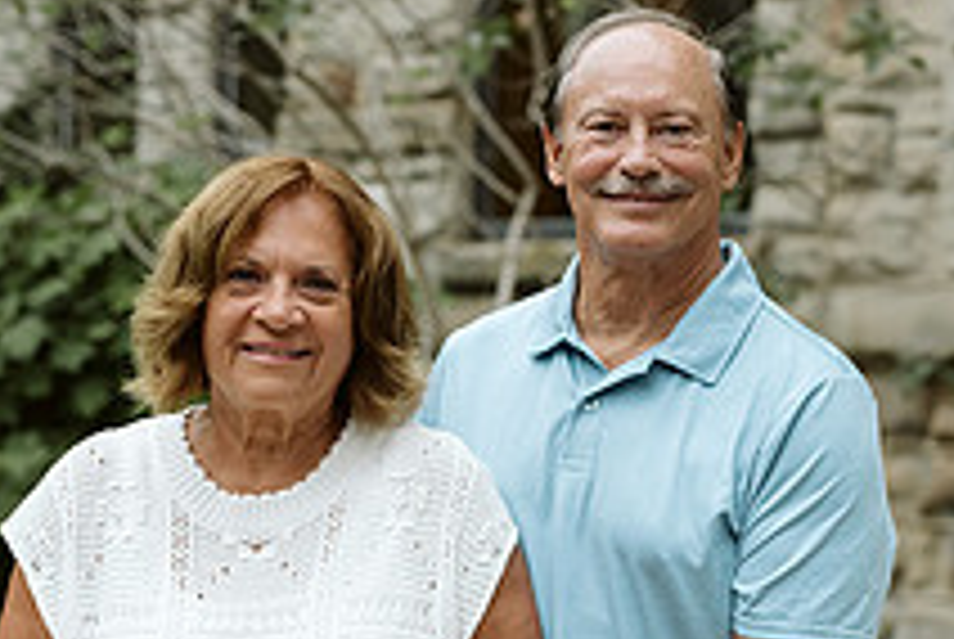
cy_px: 522
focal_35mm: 106
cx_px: 418
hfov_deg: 19.2
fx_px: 2813
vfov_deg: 12.9
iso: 640
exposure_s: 1/320
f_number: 2.8
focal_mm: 50
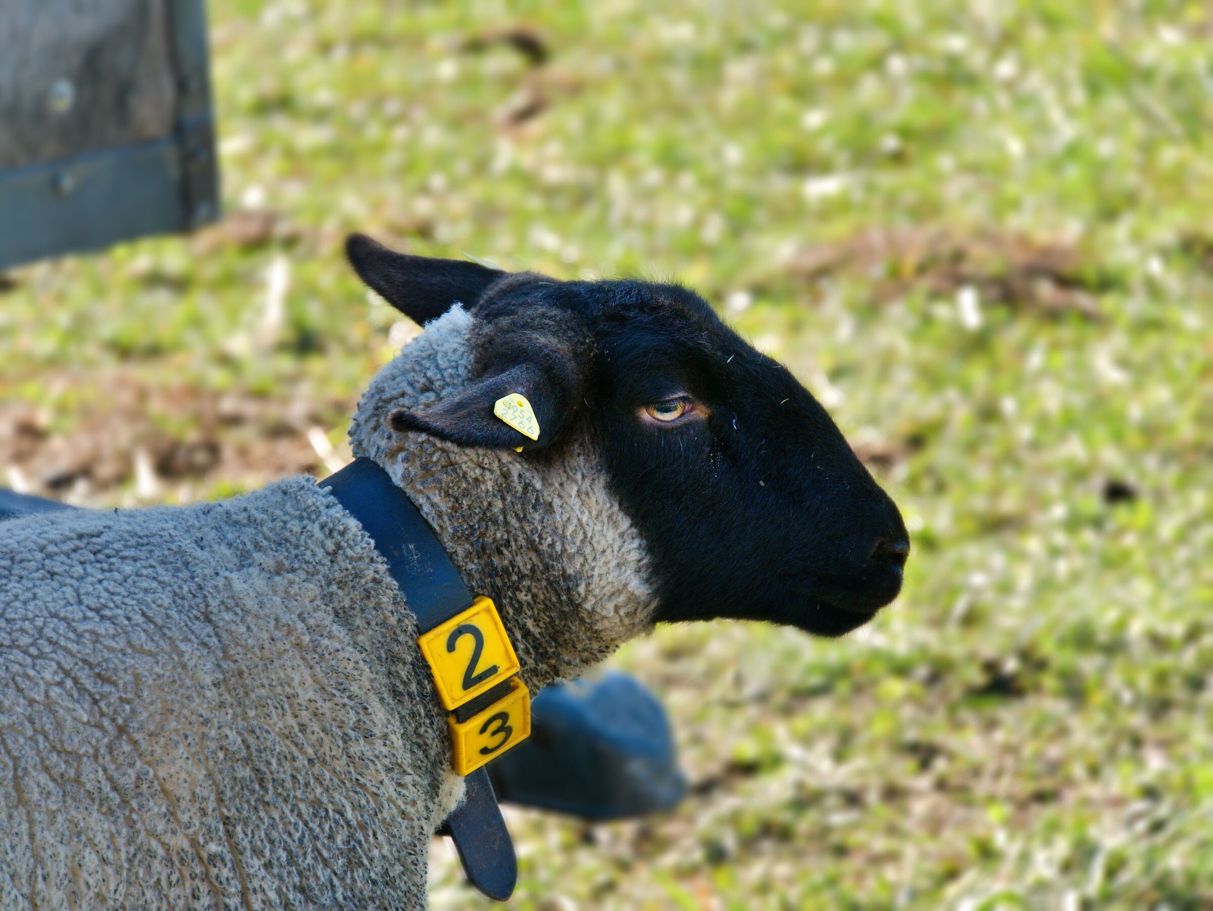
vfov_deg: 7.0
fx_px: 7398
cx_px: 606
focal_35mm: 211
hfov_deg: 9.4
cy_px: 456
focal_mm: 97
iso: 250
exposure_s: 1/250
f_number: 5.4
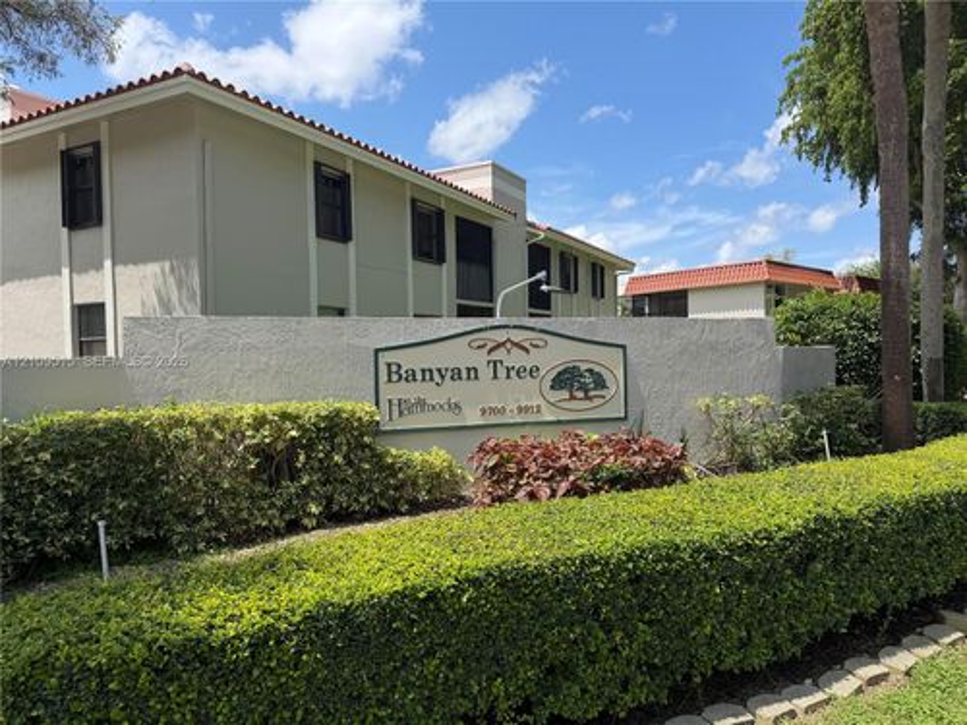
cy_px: 362
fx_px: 670
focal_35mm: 24
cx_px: 484
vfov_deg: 56.8
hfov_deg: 71.6
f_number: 1.78
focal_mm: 6.76
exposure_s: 1/3425
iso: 80
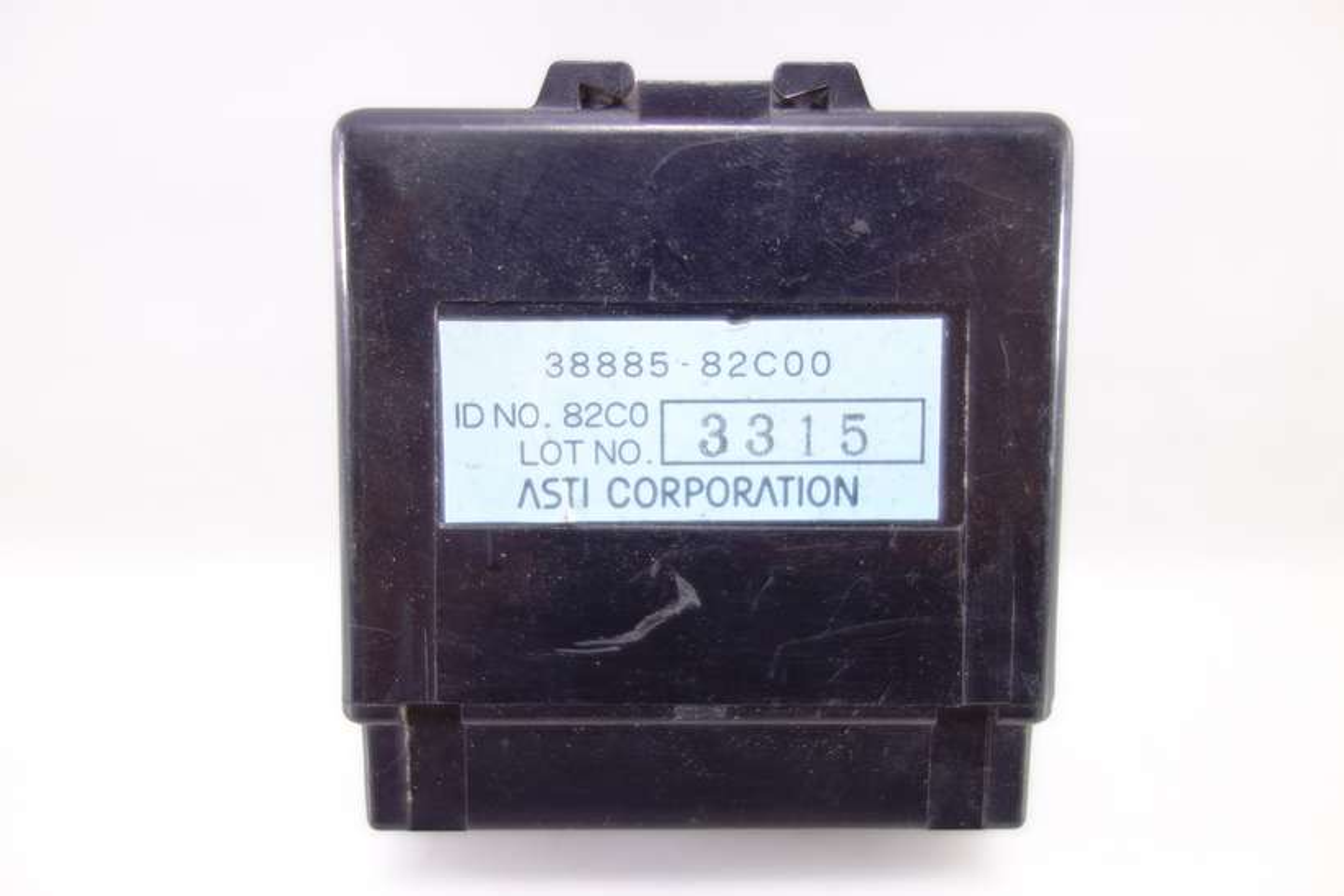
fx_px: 1045
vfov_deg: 46.4
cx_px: 672
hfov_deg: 65.5
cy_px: 448
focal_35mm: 28
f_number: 1.8
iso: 125
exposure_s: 1/60
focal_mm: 10.4
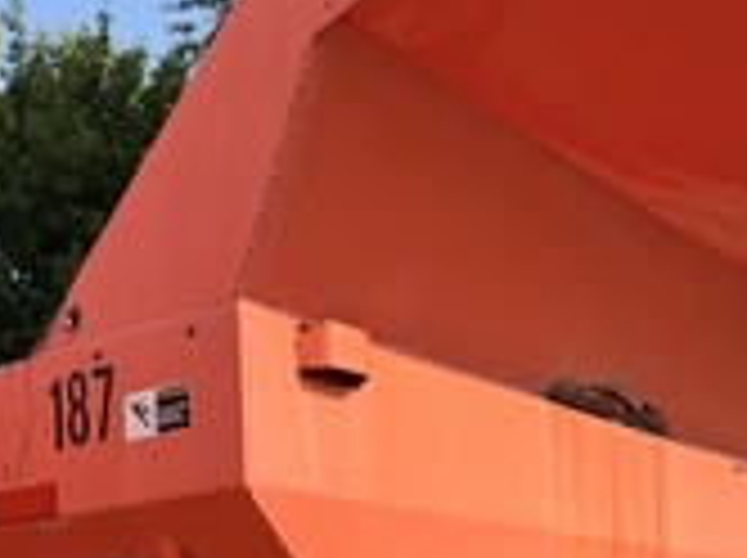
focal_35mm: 58
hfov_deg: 33.2
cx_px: 432
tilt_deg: -2.3
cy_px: 598
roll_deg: +1.6
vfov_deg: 23.7
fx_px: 1250
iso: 80
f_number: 1.78
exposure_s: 1/2110
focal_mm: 6.76
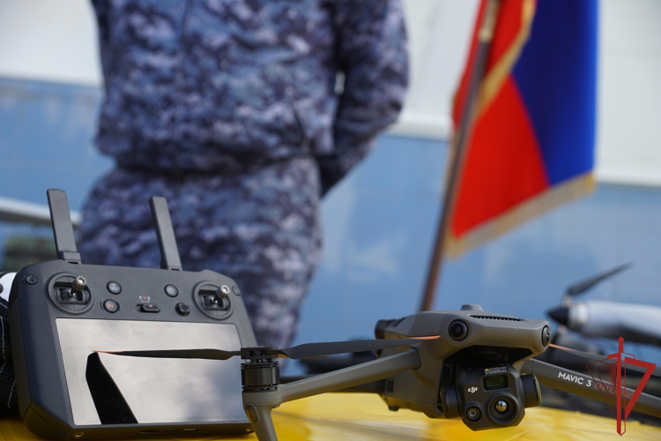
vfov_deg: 20.2
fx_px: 1239
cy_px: 220
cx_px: 330
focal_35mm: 68
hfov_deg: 29.9
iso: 100
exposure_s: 1/160
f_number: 5
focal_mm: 45
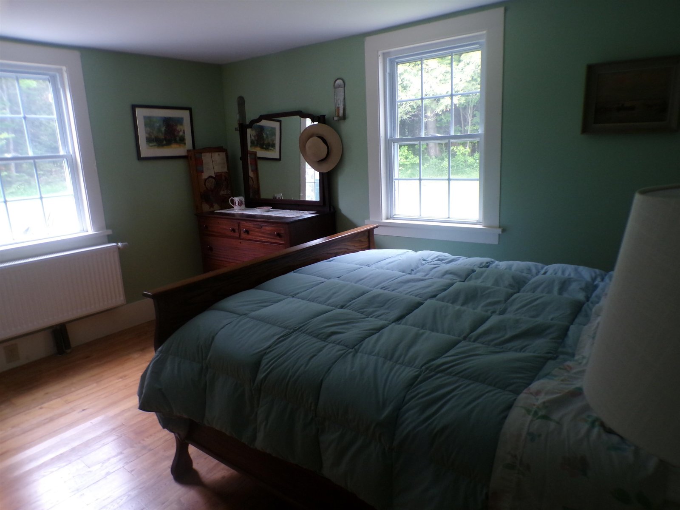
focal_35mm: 24
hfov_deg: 71.6
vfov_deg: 56.8
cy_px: 255
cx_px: 340
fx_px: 471
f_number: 3
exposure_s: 1/17
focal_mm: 4.3
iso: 276
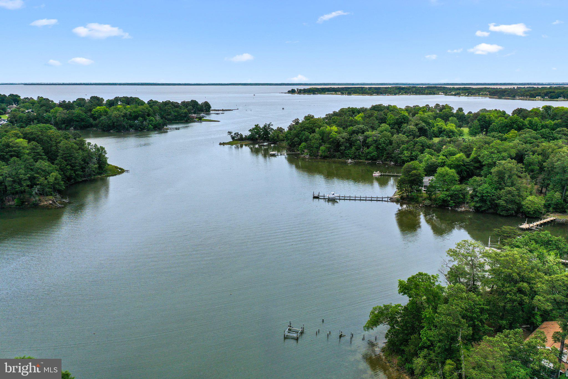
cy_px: 190
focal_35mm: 28
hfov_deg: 65.5
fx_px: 442
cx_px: 284
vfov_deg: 46.4
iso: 100
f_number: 3.5
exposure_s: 1/60
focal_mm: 10.26
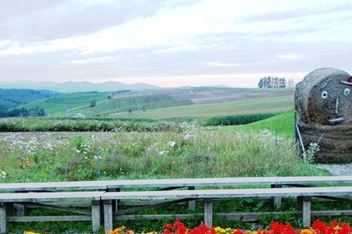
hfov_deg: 39.6
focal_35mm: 50
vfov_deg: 26.2
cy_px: 204
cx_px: 165
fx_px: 488
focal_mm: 18
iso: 1600
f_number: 3.5
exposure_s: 1/50
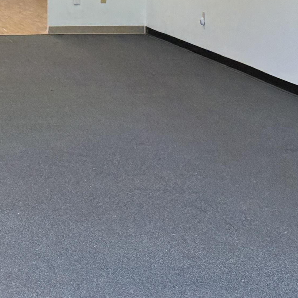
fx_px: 1140
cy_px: 13
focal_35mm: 117
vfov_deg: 14.7
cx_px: -105
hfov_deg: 14.2
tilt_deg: -4.2
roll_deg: +0.3
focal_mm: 6.76
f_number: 1.78
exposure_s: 1/229
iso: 125
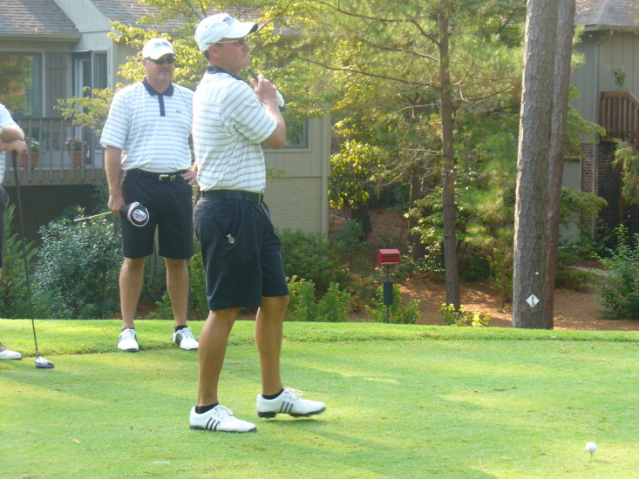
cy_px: 239
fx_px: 1976
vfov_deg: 13.8
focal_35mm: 107
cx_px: 343
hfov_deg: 18.4
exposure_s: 1/100
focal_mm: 16.1
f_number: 3.5
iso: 80
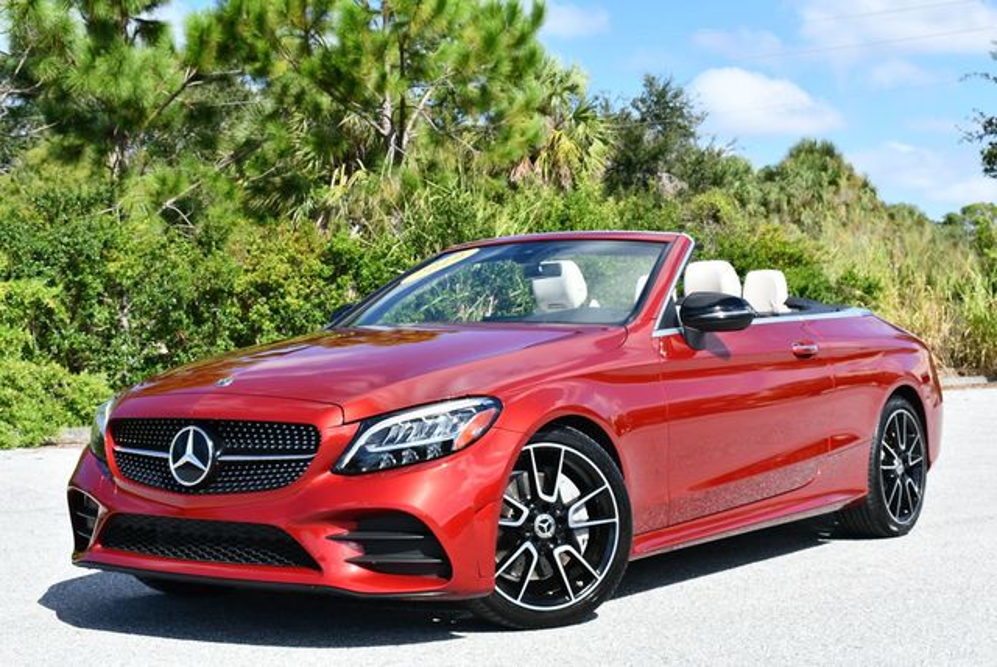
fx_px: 1663
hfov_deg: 33.4
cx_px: 498
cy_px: 334
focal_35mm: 60
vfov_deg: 22.7
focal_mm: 30
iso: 100
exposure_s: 1/250
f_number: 8
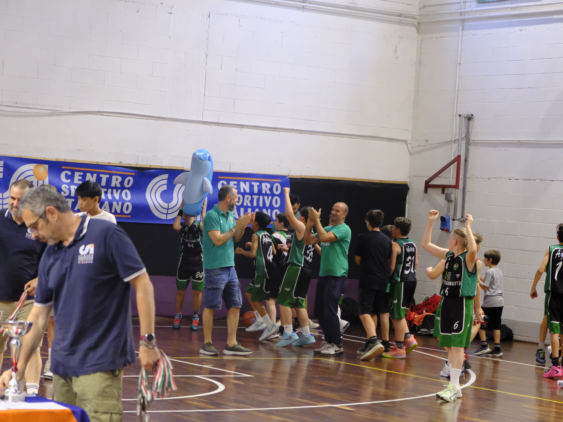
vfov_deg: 14.4
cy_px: 217
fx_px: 1675
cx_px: 253
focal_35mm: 103
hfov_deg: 19.1
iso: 6400
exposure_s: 1/320
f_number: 4
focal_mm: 55
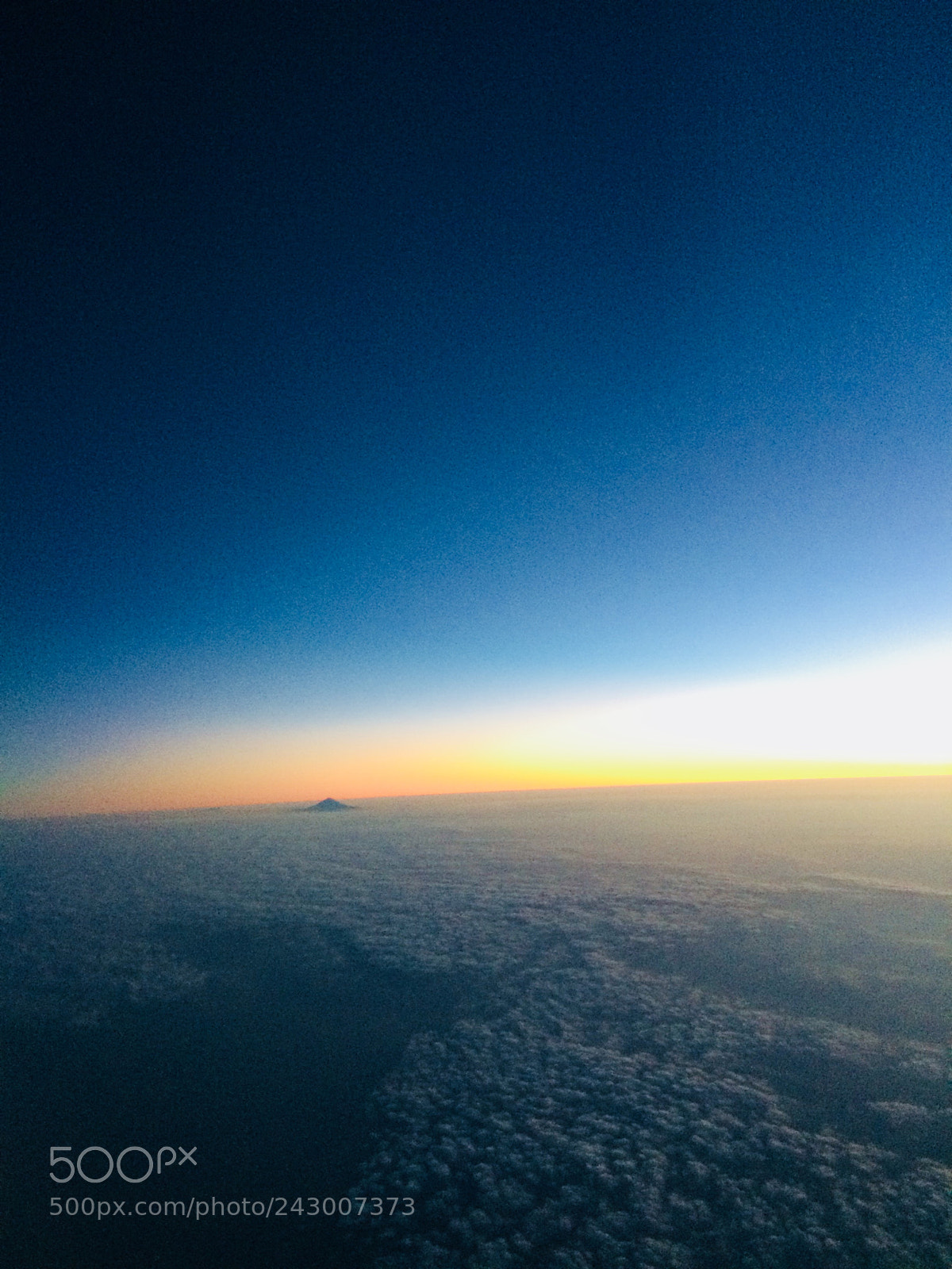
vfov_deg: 61.7
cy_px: 634
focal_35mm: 29
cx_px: 476
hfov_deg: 48.2
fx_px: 1063
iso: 320
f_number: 2.2
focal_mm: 4.15
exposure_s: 1/24
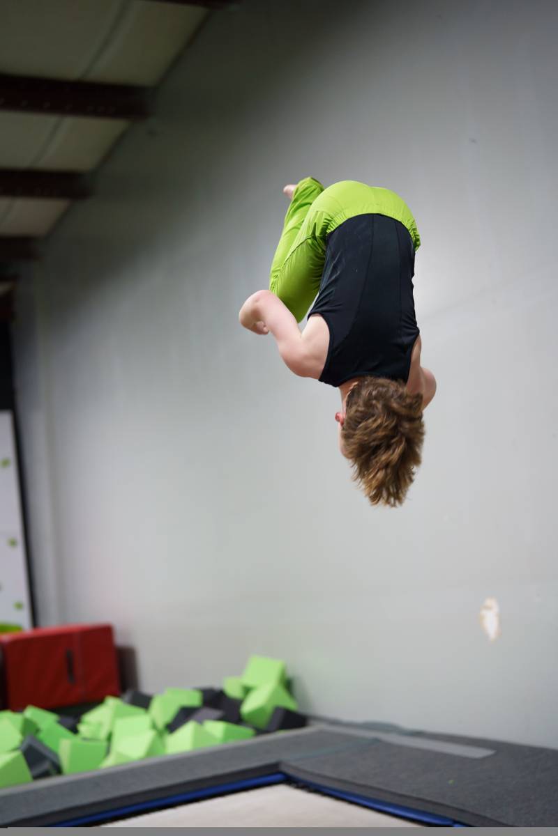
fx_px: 1162
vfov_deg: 39.6
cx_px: 279
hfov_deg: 27.0
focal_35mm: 50
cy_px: 418
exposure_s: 1/500
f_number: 1.4
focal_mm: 50
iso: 640
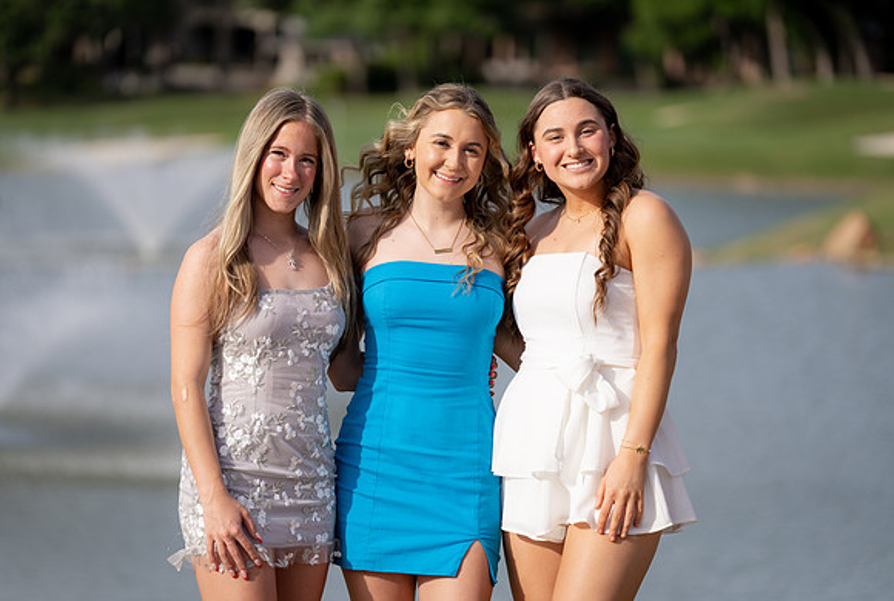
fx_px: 3544
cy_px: 300
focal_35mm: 142
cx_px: 447
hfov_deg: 14.4
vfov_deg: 9.7
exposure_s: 1/1600
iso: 100
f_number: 2.8
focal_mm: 141
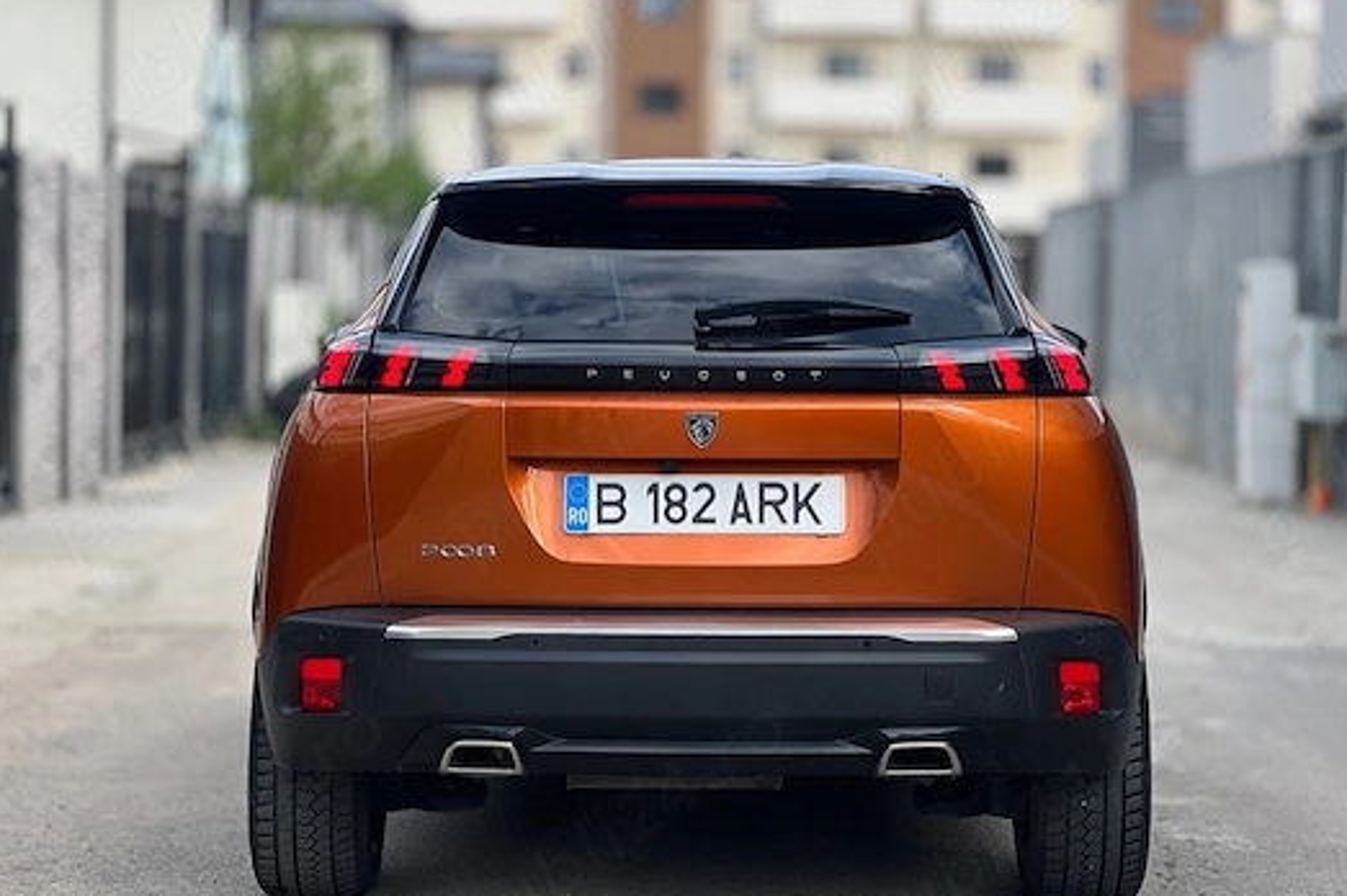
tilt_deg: -2.3
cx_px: 721
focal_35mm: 92
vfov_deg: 14.8
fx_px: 3440
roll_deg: -0.3
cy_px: 444
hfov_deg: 22.2
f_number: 2.8
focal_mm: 9
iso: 25
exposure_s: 1/201
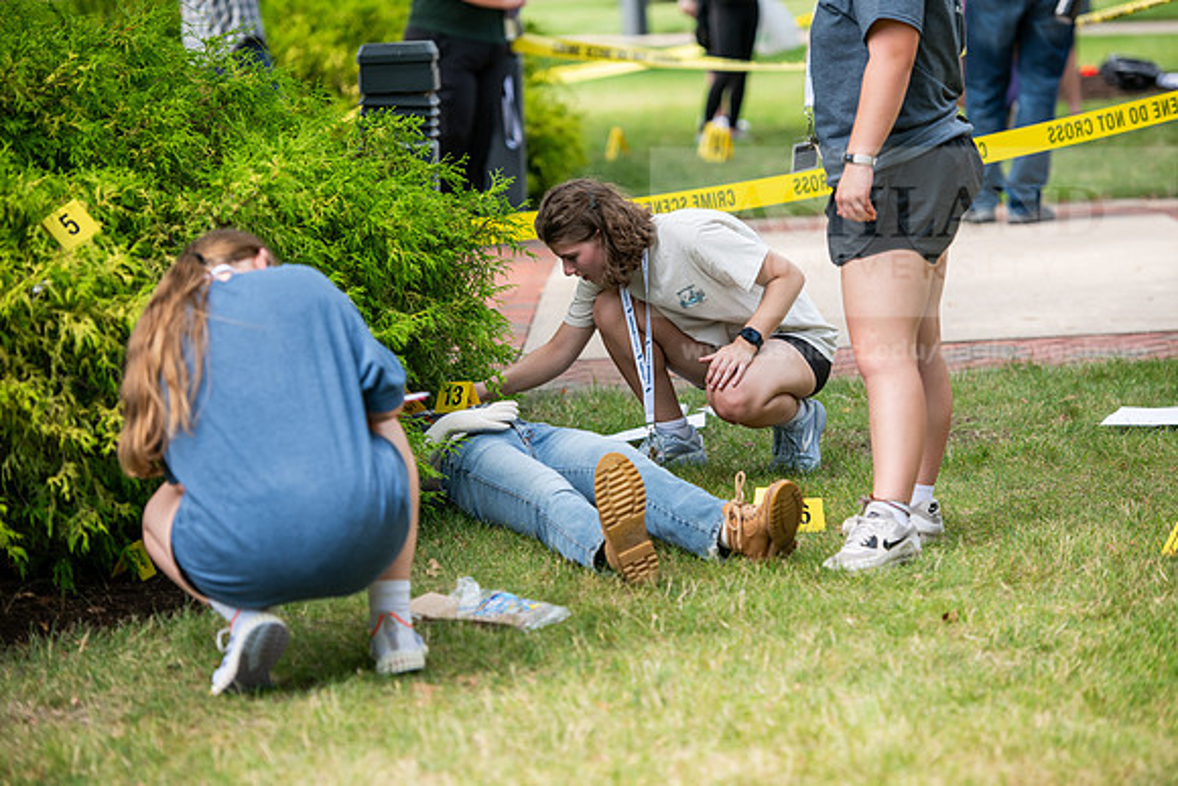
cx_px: 589
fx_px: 4091
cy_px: 393
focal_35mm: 125
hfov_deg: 16.4
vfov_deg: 11.0
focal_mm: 125
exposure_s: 1/500
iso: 160
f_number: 3.2
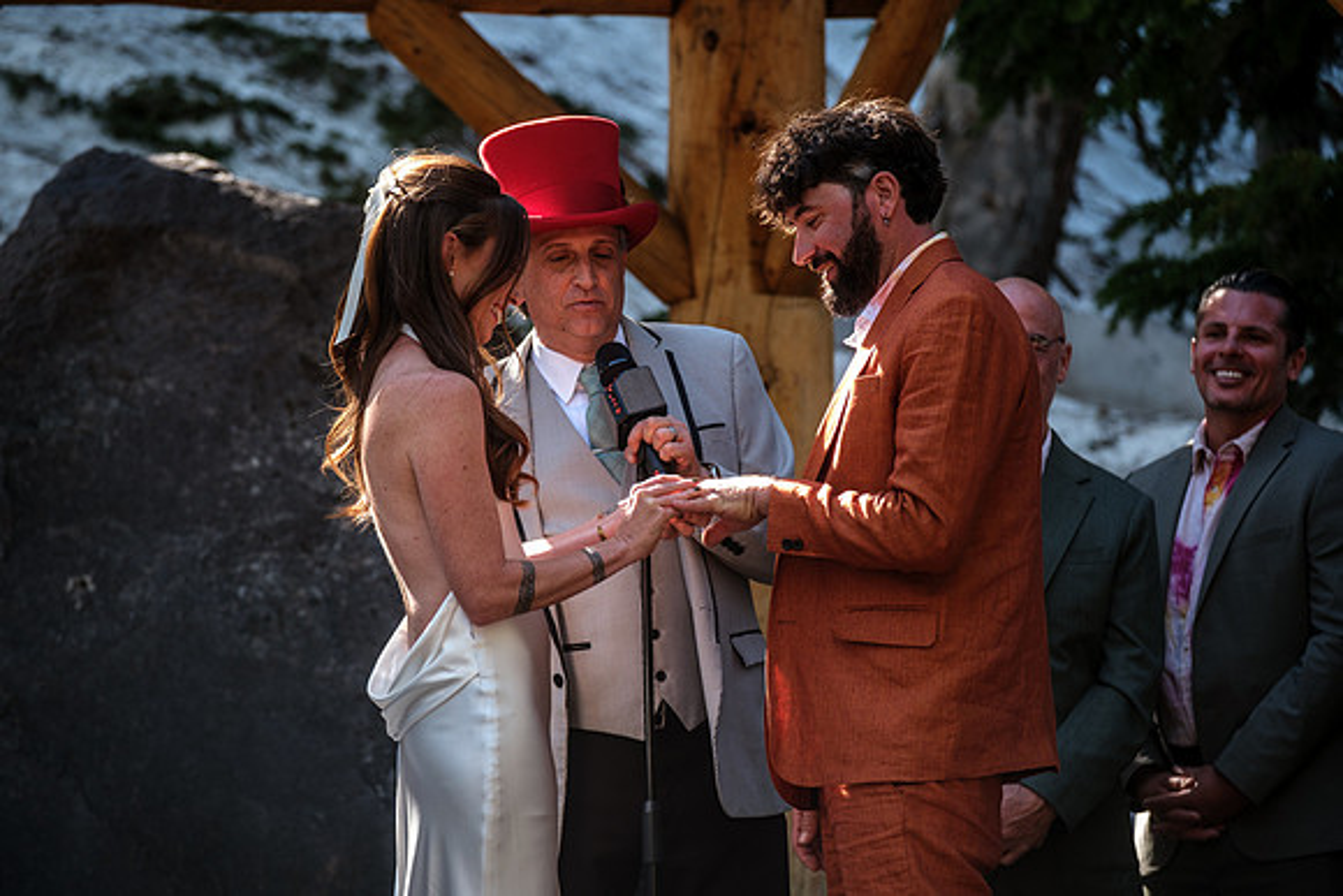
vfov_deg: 6.5
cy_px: 448
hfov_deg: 9.8
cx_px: 672
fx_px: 7836
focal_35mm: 210
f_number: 4
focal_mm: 140
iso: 400
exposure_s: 1/160
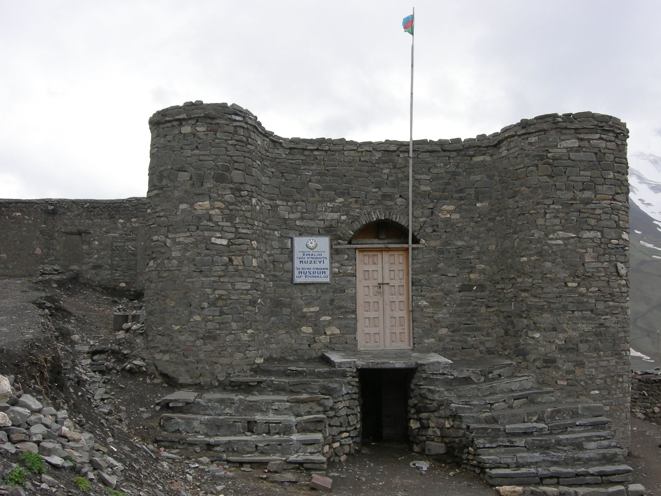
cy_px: 256
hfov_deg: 42.7
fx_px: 840
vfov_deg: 32.9
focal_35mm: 44
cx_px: 395
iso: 64
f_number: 5.4
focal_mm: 7.5
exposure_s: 1/216
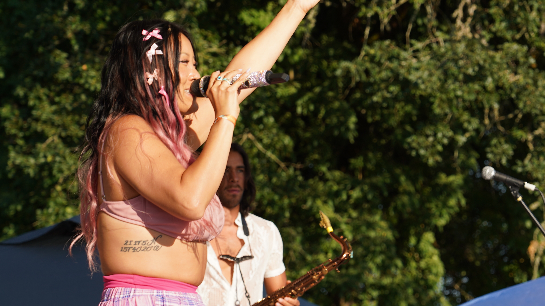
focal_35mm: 163
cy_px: 170
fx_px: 2355
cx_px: 366
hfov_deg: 13.2
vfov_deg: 7.4
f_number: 6.3
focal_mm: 105
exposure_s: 1/200
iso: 100
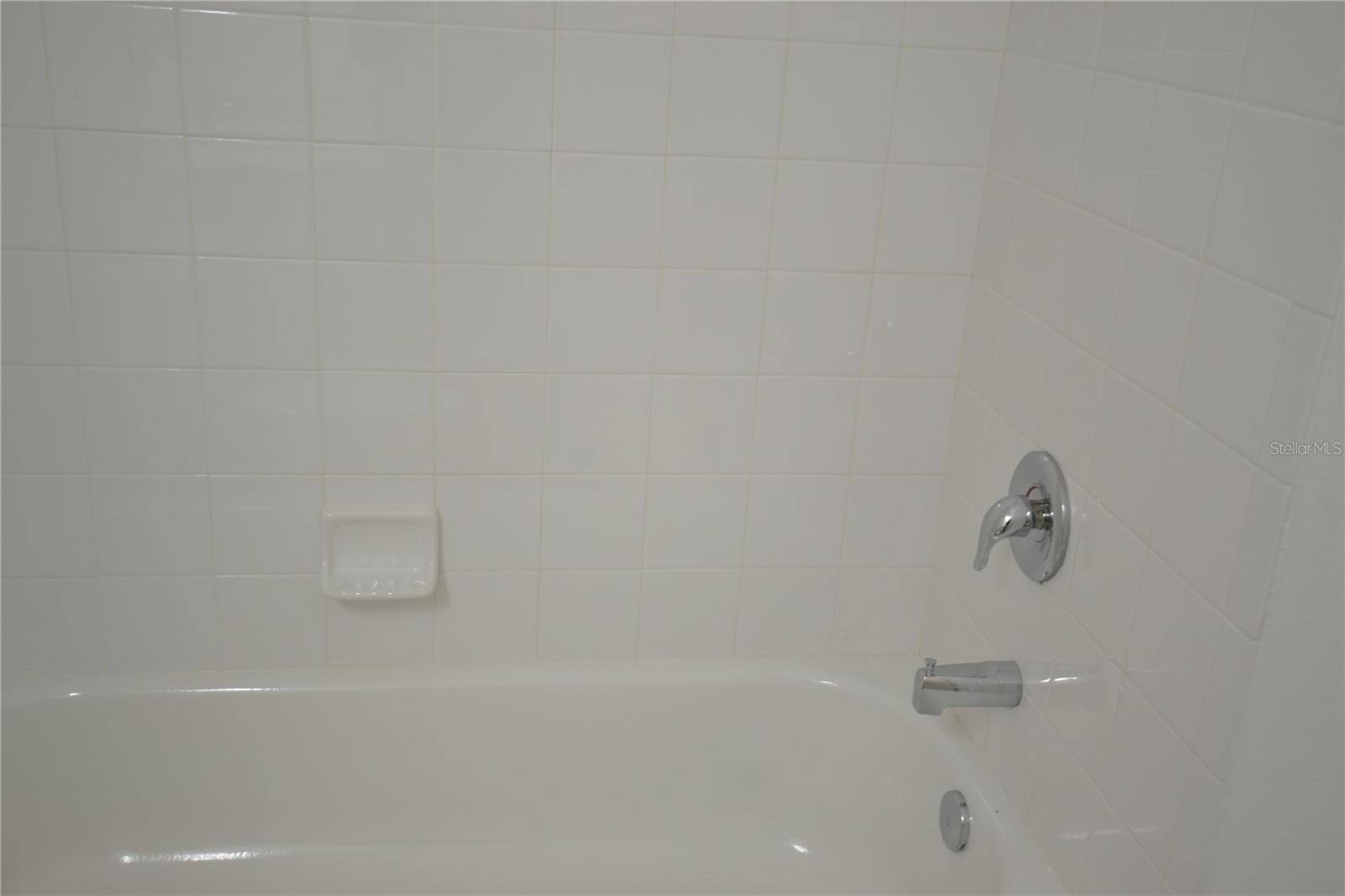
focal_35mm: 36
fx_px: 1345
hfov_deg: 53.1
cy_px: 448
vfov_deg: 36.9
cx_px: 672
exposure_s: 1/40
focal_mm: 24
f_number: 4.5
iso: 400
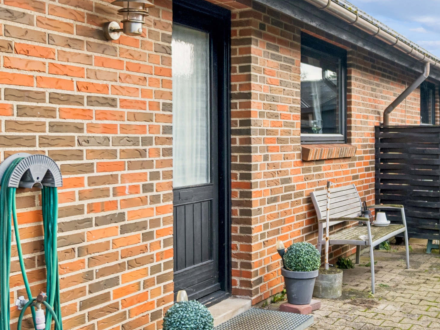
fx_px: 559
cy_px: 168
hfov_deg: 42.7
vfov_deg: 32.9
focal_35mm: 44
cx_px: 269
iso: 250
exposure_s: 1/320
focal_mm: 15
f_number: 4
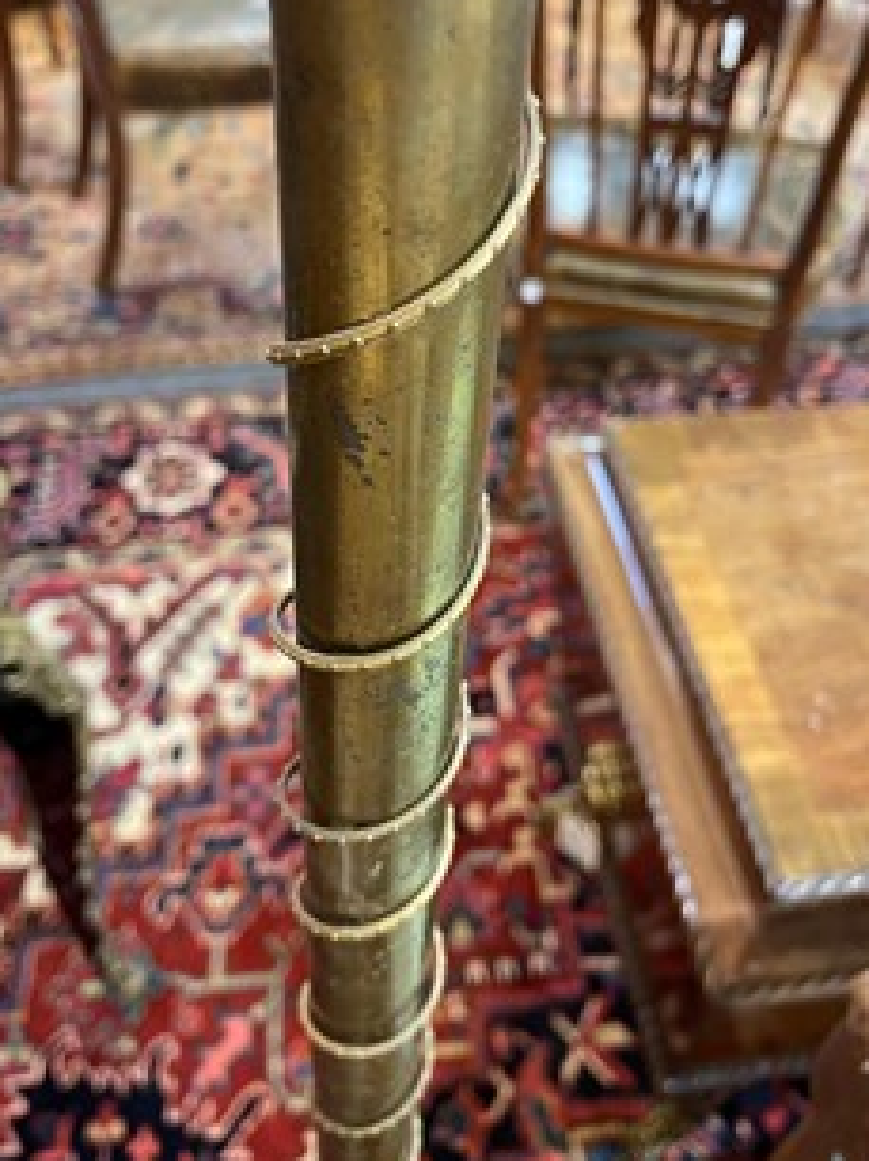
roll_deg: +0.0
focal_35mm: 34
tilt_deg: -42.6
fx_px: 1140
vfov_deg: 53.6
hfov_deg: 41.7
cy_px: 455
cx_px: 417
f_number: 1.6
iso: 400
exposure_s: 1/50
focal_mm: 5.1
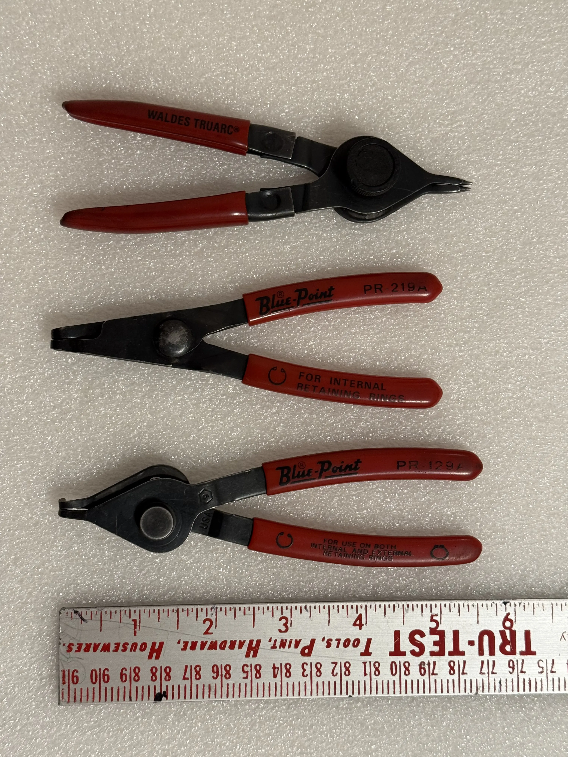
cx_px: 284
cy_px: 378
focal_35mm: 48
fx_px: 1050
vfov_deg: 39.7
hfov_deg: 30.3
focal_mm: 6.76
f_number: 1.78
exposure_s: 1/60
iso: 160
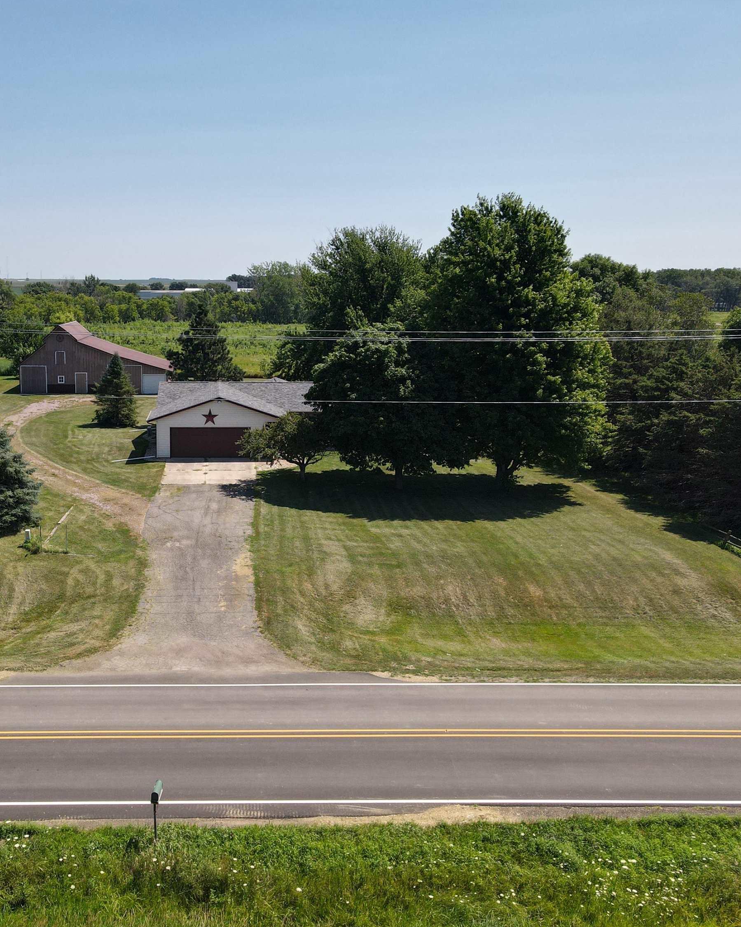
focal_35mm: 32
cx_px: 224
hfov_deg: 44.8
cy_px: 453
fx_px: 877
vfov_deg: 55.7
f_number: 2.8
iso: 100
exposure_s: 1/800
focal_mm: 4.5
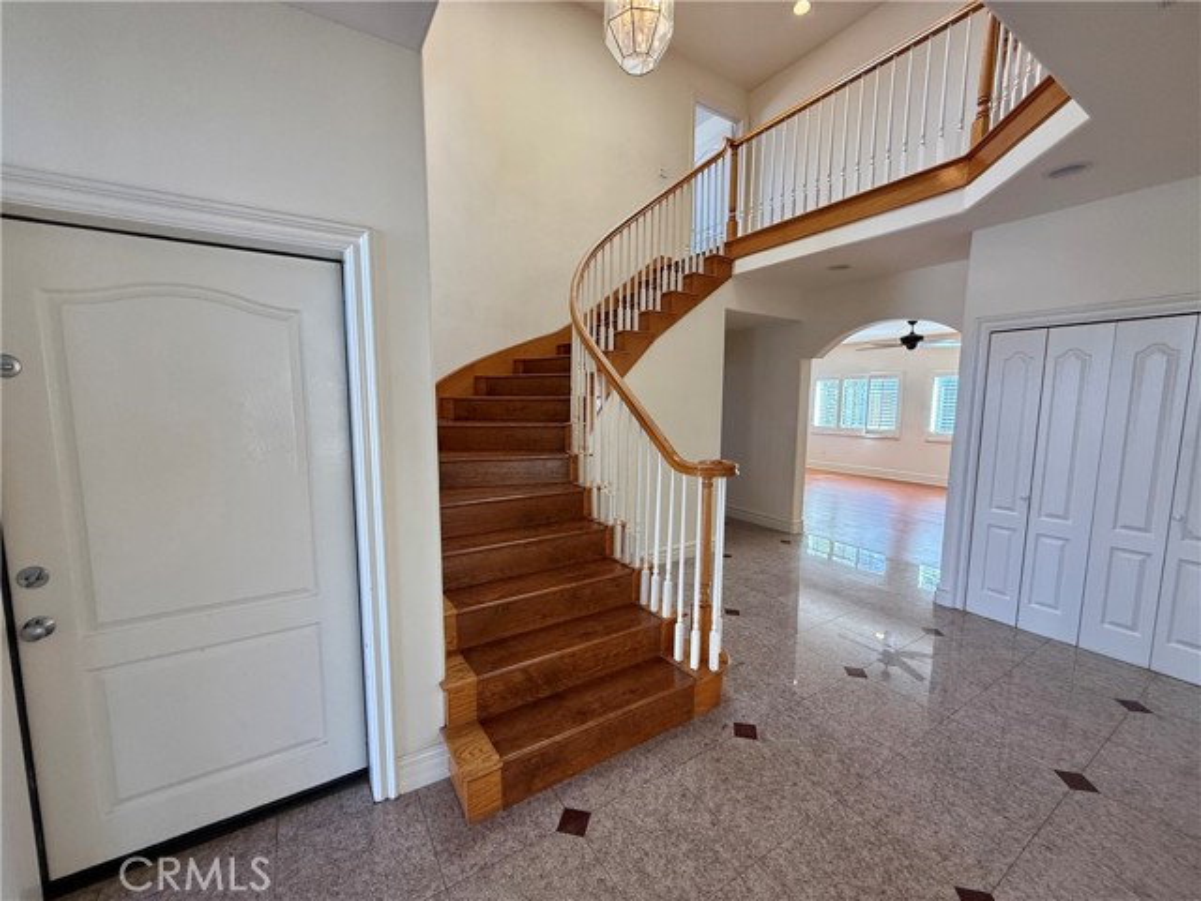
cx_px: 600
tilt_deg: -6.6
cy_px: 450
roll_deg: -0.7
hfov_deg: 102.1
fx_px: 486
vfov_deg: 85.7
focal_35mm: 14
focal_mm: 2.22
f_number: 2.2
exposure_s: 1/120
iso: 200
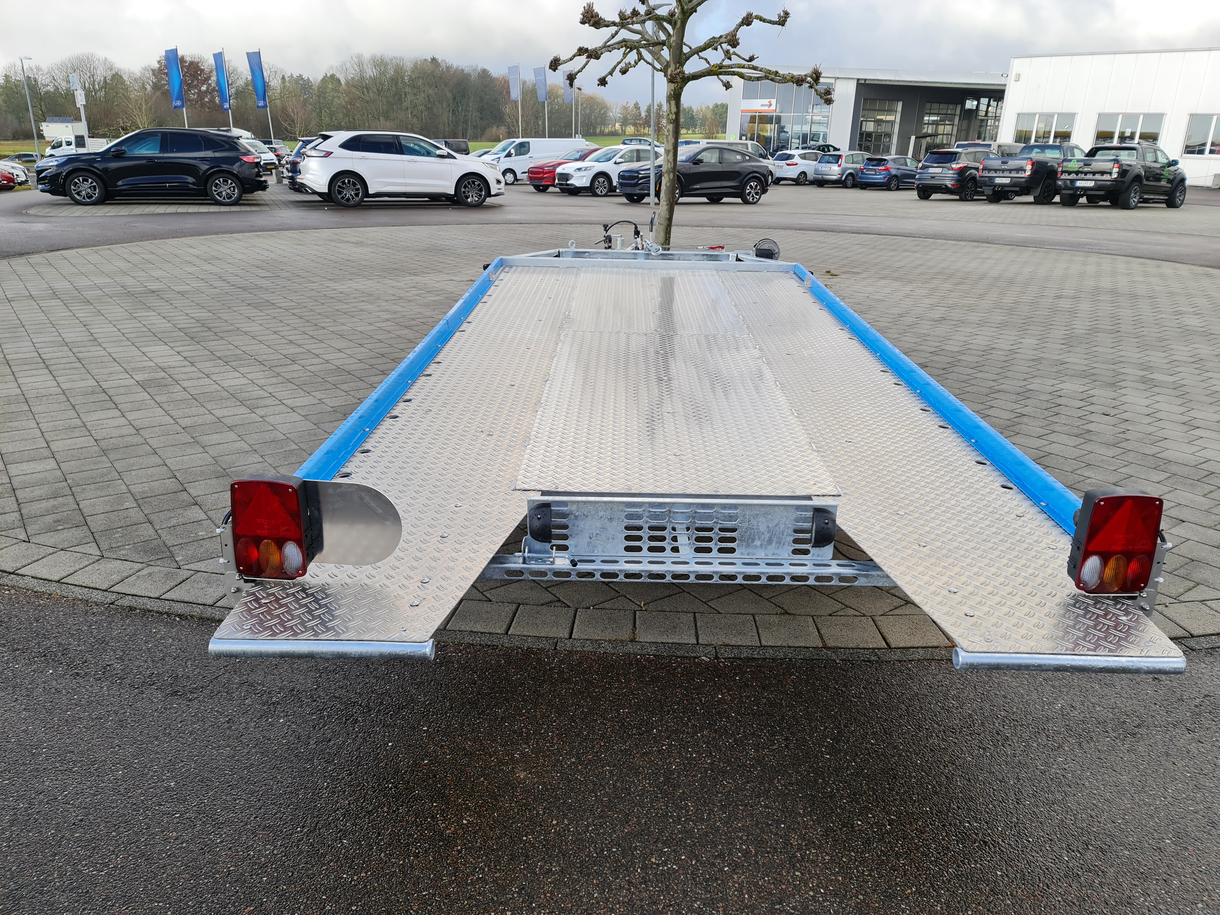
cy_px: 458
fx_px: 881
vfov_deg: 54.9
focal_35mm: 25
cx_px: 610
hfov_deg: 69.4
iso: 50
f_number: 1.8
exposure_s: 1/432
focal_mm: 7
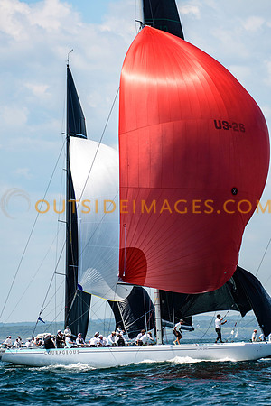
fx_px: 4065
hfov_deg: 3.8
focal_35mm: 360
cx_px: 136
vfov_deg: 5.7
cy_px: 203
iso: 400
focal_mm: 240
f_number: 5
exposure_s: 1/2500
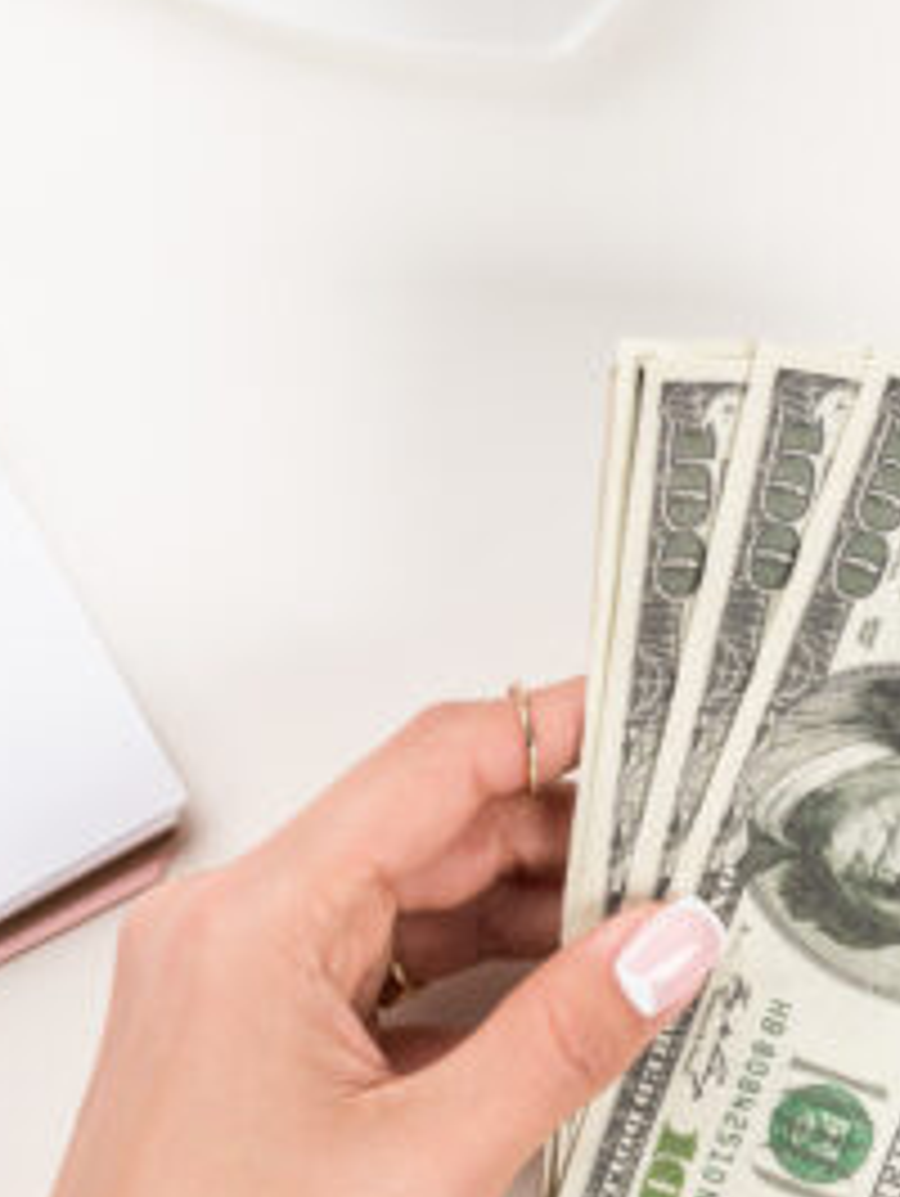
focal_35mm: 185
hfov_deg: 8.0
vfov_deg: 10.7
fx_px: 6403
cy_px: 556
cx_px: 693
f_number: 8
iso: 100
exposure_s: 1/200
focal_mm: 50
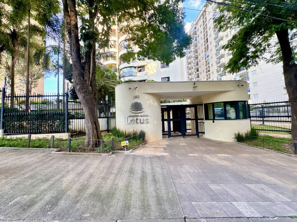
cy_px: 111
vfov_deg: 85.7
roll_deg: +3.0
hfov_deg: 102.1
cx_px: 148
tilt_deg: +2.1
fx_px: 120
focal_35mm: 14
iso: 100
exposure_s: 1/99
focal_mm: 2.22
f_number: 2.2
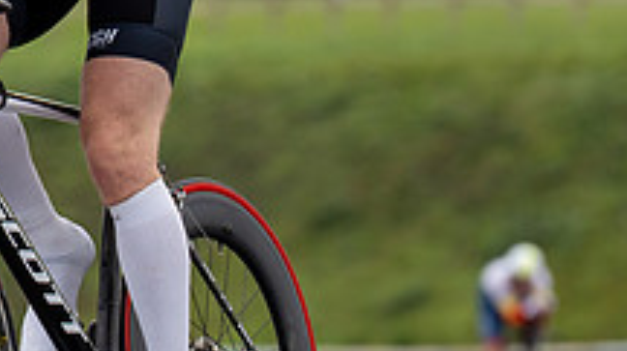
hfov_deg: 3.2
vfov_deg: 1.8
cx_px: -206
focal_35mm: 685
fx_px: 11377
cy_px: 102
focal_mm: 200
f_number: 4
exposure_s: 1/800
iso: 160
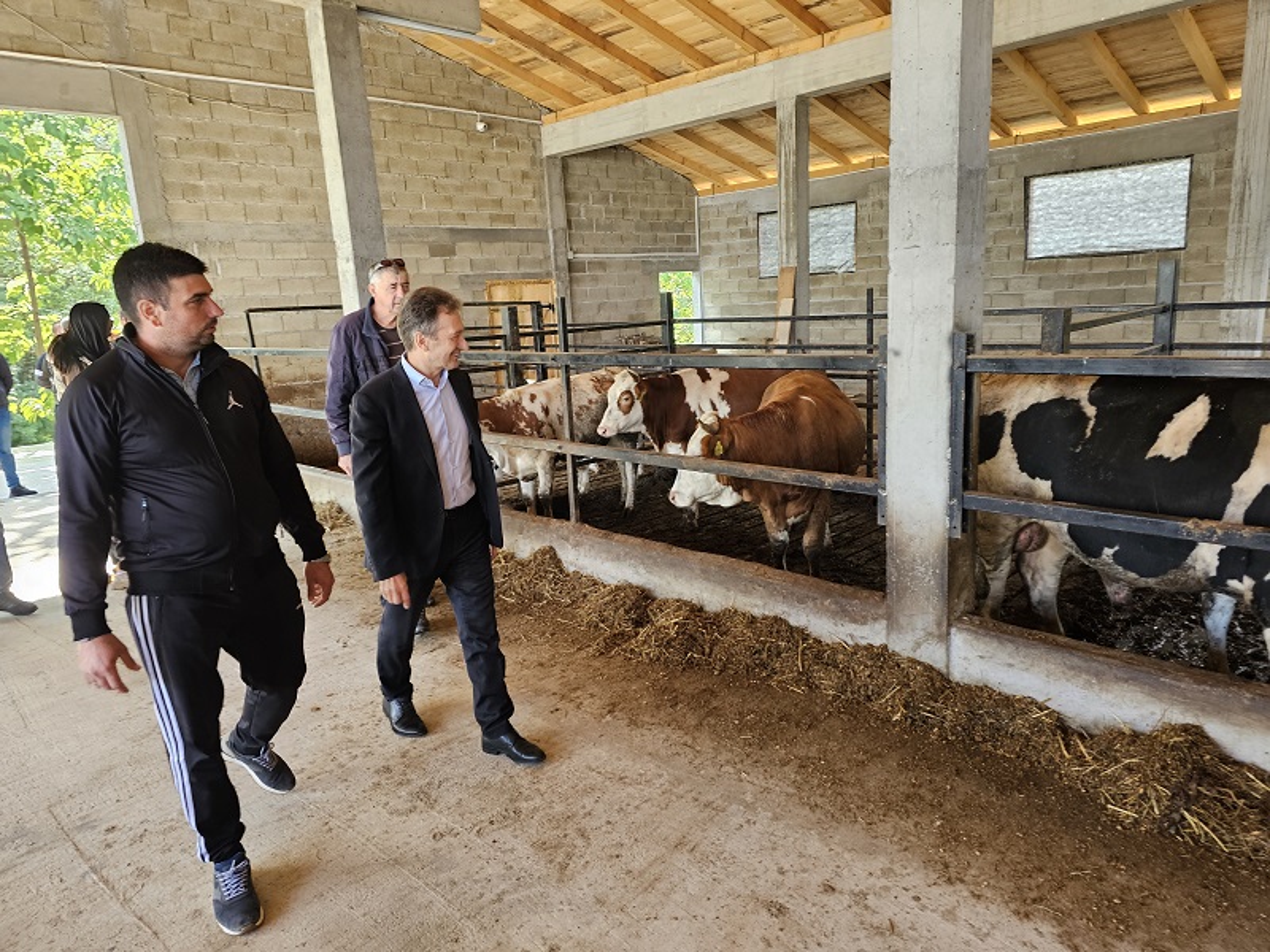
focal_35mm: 23
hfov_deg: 73.9
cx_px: 635
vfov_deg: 58.9
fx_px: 844
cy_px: 476
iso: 125
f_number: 1.7
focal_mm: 6.3
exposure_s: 1/100
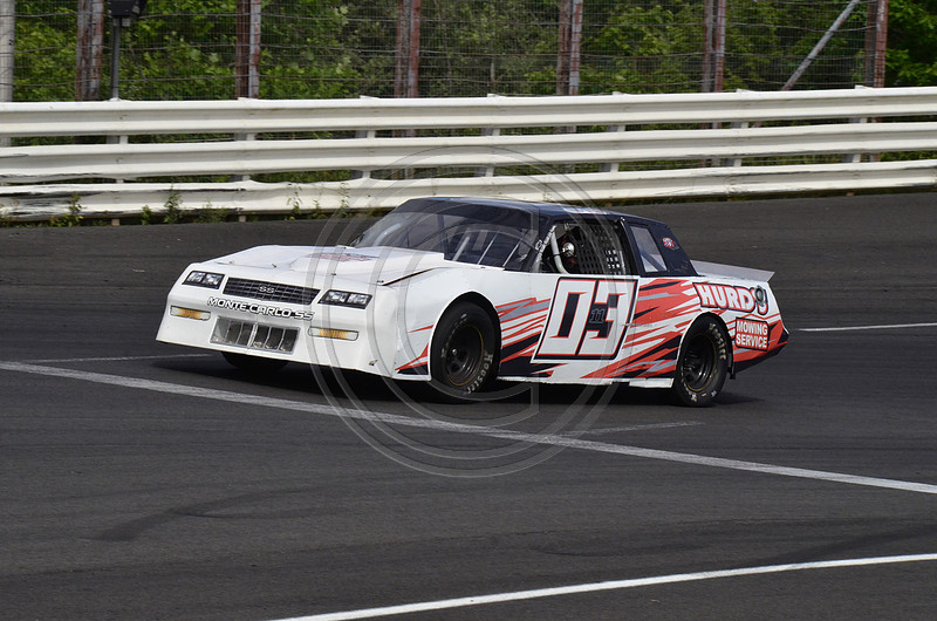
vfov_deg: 7.0
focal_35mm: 195
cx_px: 468
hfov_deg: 10.6
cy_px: 310
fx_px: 5065
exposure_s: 1/1000
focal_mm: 130
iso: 1000
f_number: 16
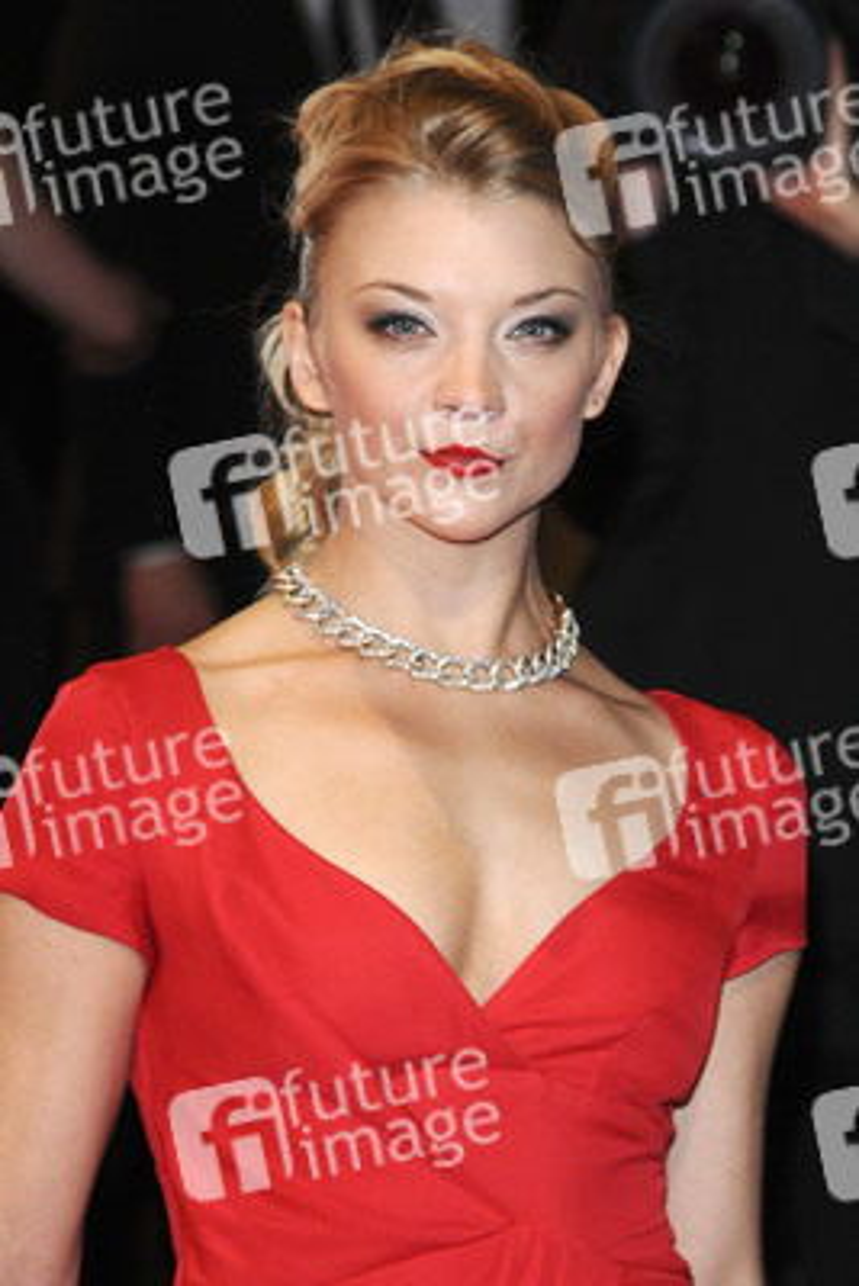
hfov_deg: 7.6
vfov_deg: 11.4
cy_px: 643
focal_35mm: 180
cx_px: 430
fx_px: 6436
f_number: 5
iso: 640
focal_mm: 120
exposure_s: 1/160
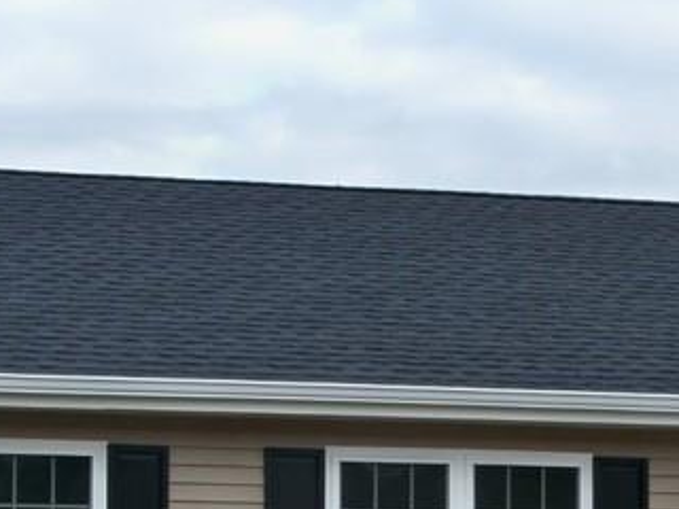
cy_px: 564
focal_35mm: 160
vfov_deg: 9.2
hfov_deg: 12.3
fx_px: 3138
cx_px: 484
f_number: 3.8
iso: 64
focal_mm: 8.8
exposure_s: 1/160
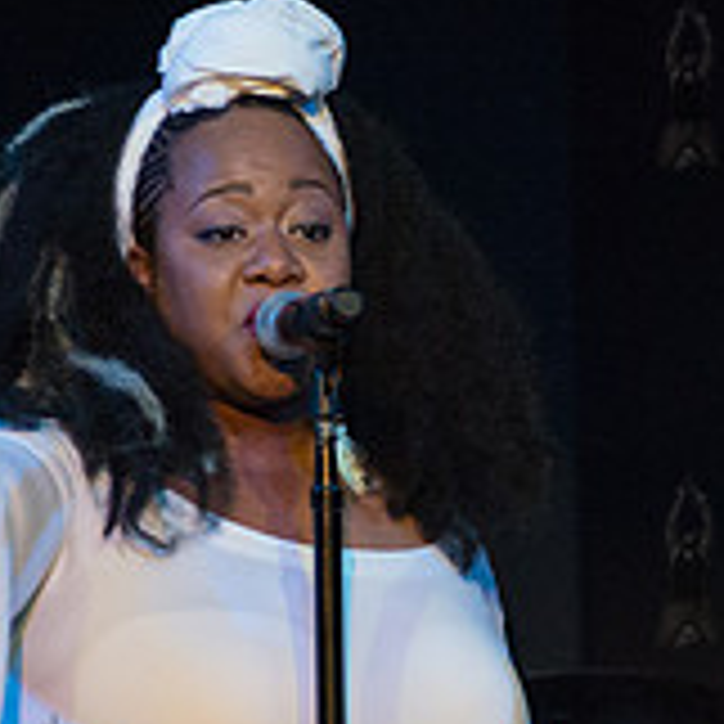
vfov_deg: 2.7
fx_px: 15310
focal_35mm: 647
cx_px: 501
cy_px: 524
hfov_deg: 2.7
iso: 4000
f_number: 2.8
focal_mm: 185
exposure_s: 1/250
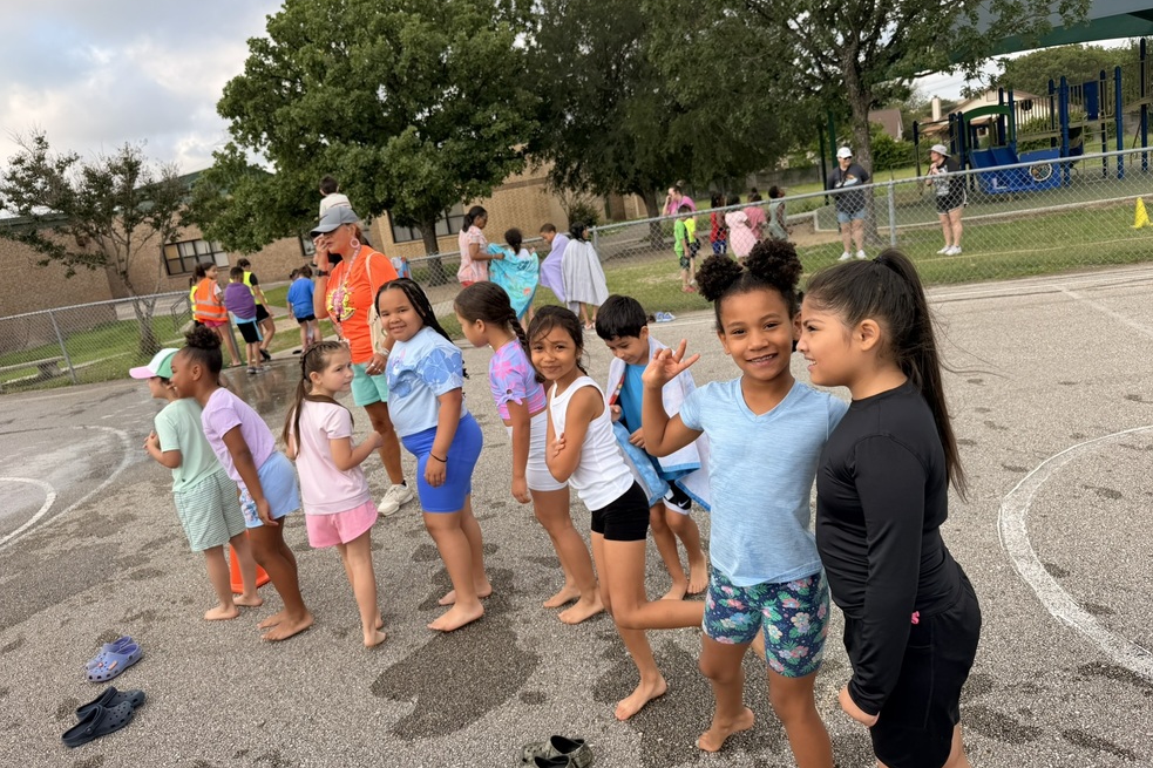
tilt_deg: -11.9
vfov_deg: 49.5
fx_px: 833
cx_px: 563
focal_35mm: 26
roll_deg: +10.2
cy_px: 358
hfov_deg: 69.4
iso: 80
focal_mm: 6.76
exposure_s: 1/1314
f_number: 1.78
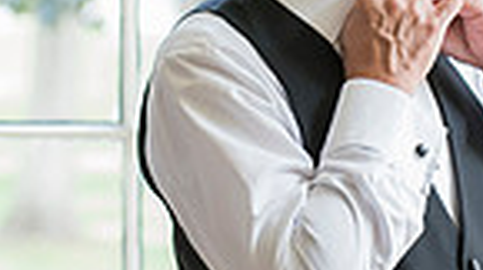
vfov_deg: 4.1
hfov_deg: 7.3
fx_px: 3759
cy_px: 45
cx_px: 107
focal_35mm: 294
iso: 1000
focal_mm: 70
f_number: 2.8
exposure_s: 1/200
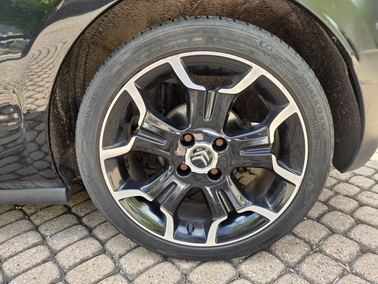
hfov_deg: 73.9
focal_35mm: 23
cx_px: 189
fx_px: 251
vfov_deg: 58.9
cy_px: 142
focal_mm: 5.4
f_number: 1.8
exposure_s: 1/115
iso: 25
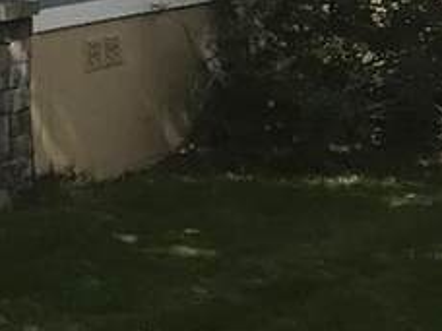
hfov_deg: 10.1
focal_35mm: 157
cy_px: -222
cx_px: -777
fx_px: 2005
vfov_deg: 9.1
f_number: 1.8
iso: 20
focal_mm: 3.99
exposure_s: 1/2037
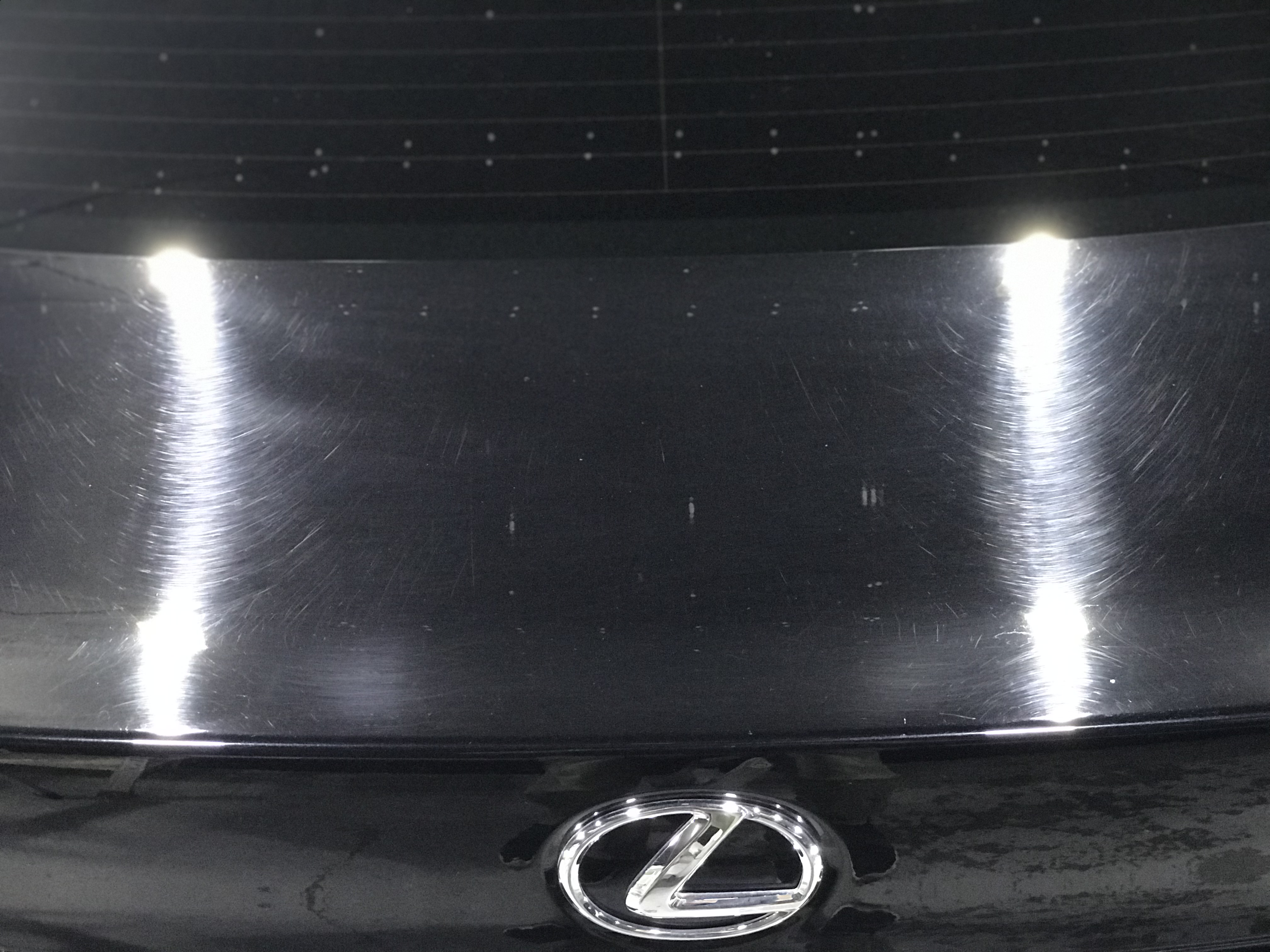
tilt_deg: -31.3
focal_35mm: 57
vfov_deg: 25.7
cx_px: 635
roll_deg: +2.1
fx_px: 2091
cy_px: 476
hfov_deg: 33.8
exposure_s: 1/60
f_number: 2.8
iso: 1000
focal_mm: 6.6
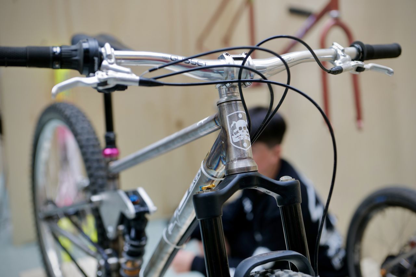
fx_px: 578
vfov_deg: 27.0
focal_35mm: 50
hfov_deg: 39.6
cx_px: 208
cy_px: 138
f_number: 2
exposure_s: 1/125
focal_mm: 50
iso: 100
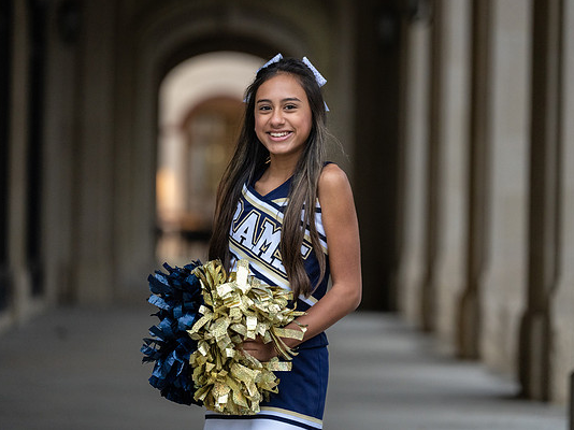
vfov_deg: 9.2
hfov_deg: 12.3
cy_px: 208
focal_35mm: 161
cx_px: 310
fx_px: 2668
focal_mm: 142
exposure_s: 1/250
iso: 3200
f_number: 2.8
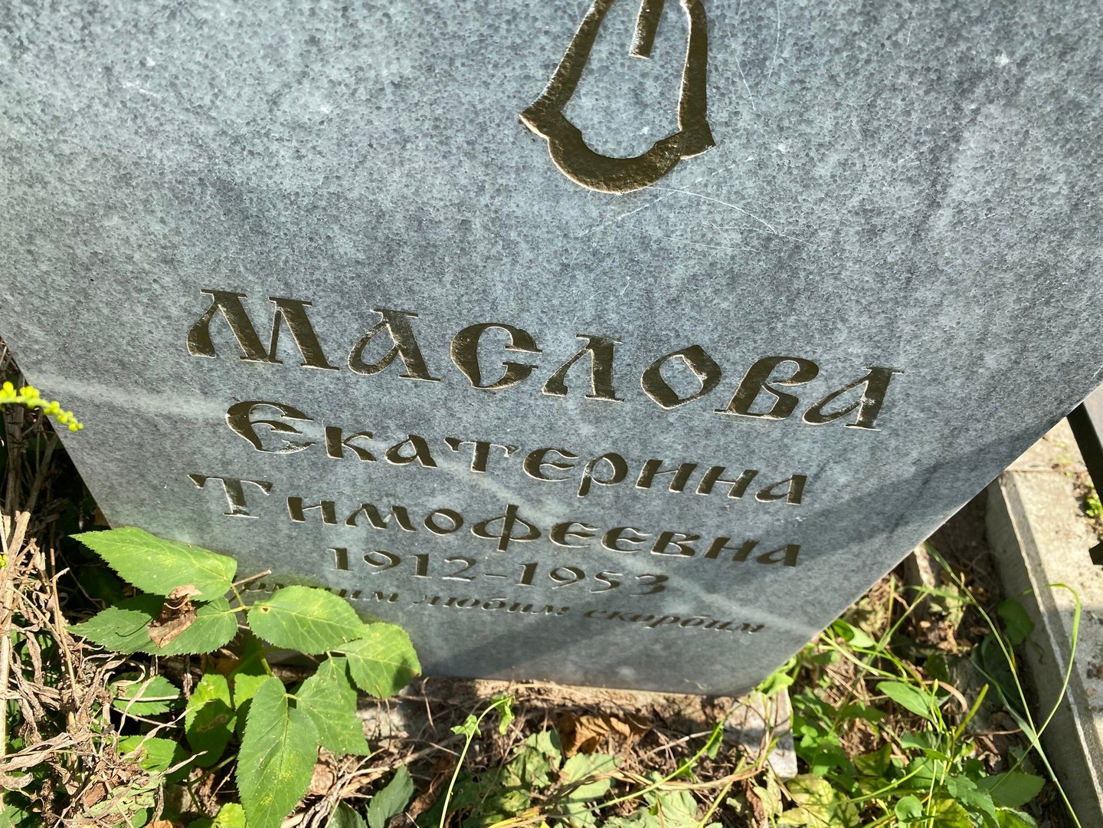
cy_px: 414
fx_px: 828
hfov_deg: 67.3
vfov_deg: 53.1
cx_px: 552
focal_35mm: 26
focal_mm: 4.25
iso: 32
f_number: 1.8
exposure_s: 1/998
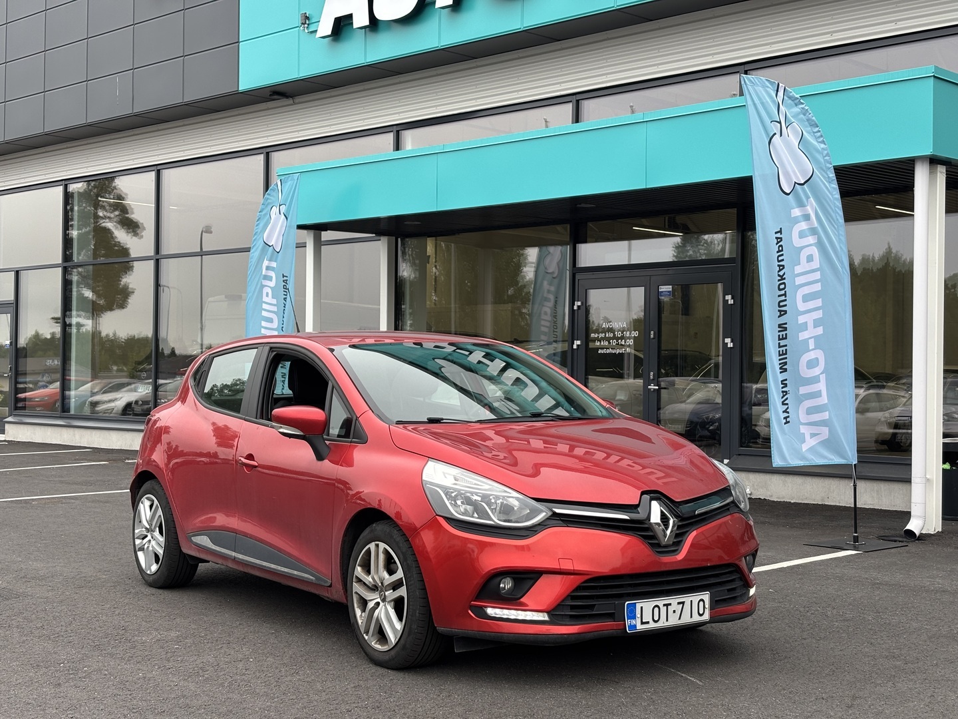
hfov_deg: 36.8
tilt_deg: +0.9
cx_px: 479
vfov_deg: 28.0
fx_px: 1439
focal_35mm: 52
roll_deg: +0.0
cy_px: 360
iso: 32
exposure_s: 1/284
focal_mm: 5.96
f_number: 1.6
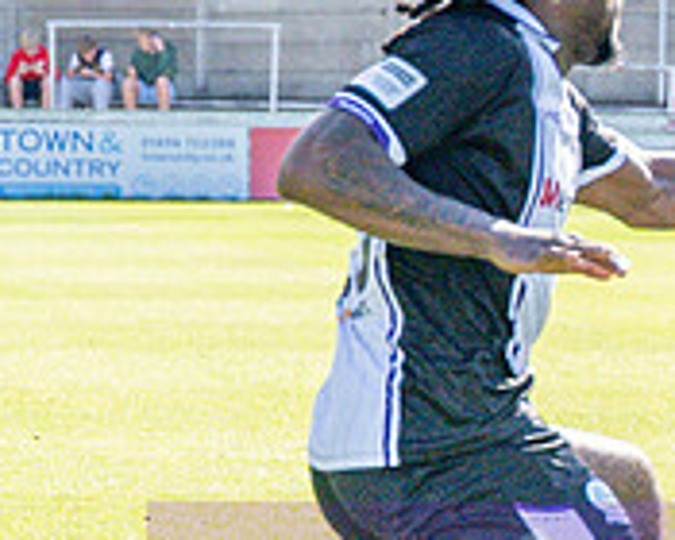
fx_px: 11467
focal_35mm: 574
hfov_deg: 3.4
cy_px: 296
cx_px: 1111
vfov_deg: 2.7
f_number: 4
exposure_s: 1/2500
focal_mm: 70
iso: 400
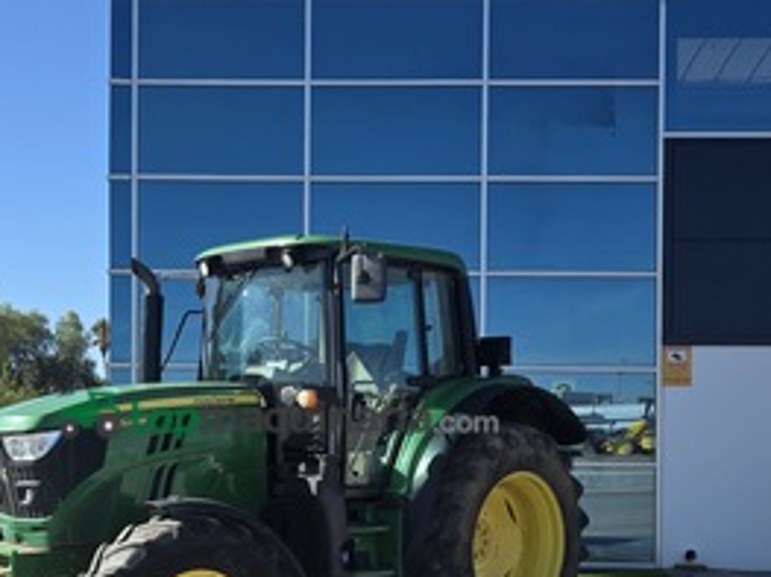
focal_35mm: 48
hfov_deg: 39.4
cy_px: 416
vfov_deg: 29.9
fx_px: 1069
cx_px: 280
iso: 80
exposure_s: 1/4333
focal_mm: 6.3
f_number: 1.7
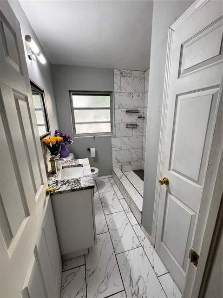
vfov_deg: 102.1
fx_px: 120
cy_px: 149
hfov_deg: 85.7
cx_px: 112
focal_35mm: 14
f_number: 2.2
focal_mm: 2.22
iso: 500
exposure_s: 1/60
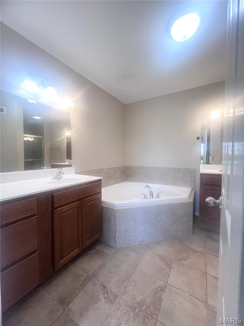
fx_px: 122
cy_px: 163
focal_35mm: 13
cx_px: 122
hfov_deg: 89.9
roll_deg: +0.9
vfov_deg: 106.2
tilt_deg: -2.2
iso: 160
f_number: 1.8
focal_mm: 1.57
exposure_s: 1/120
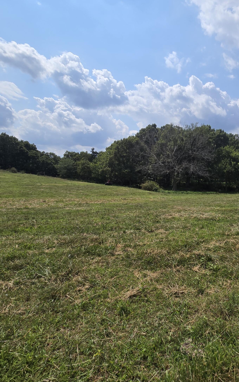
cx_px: 188
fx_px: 198
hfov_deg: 58.0
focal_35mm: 19
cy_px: 192
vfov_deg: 88.0
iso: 50
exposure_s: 1/4579
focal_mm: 2.2
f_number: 2.2
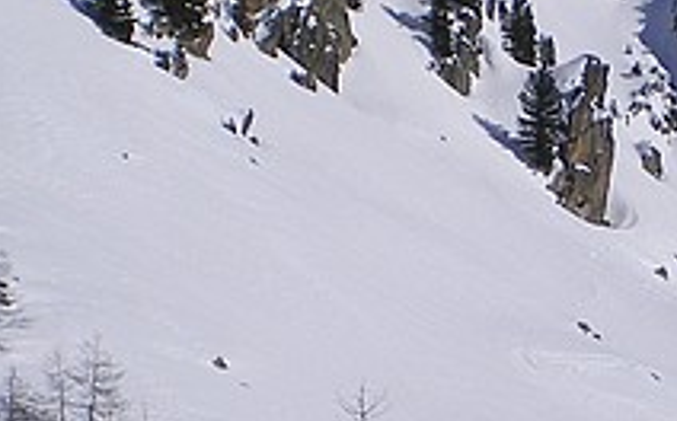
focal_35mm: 152
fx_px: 2801
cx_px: 588
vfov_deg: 8.6
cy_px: 262
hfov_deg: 13.7
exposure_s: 1/1250
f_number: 4.6
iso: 64
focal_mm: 6.3
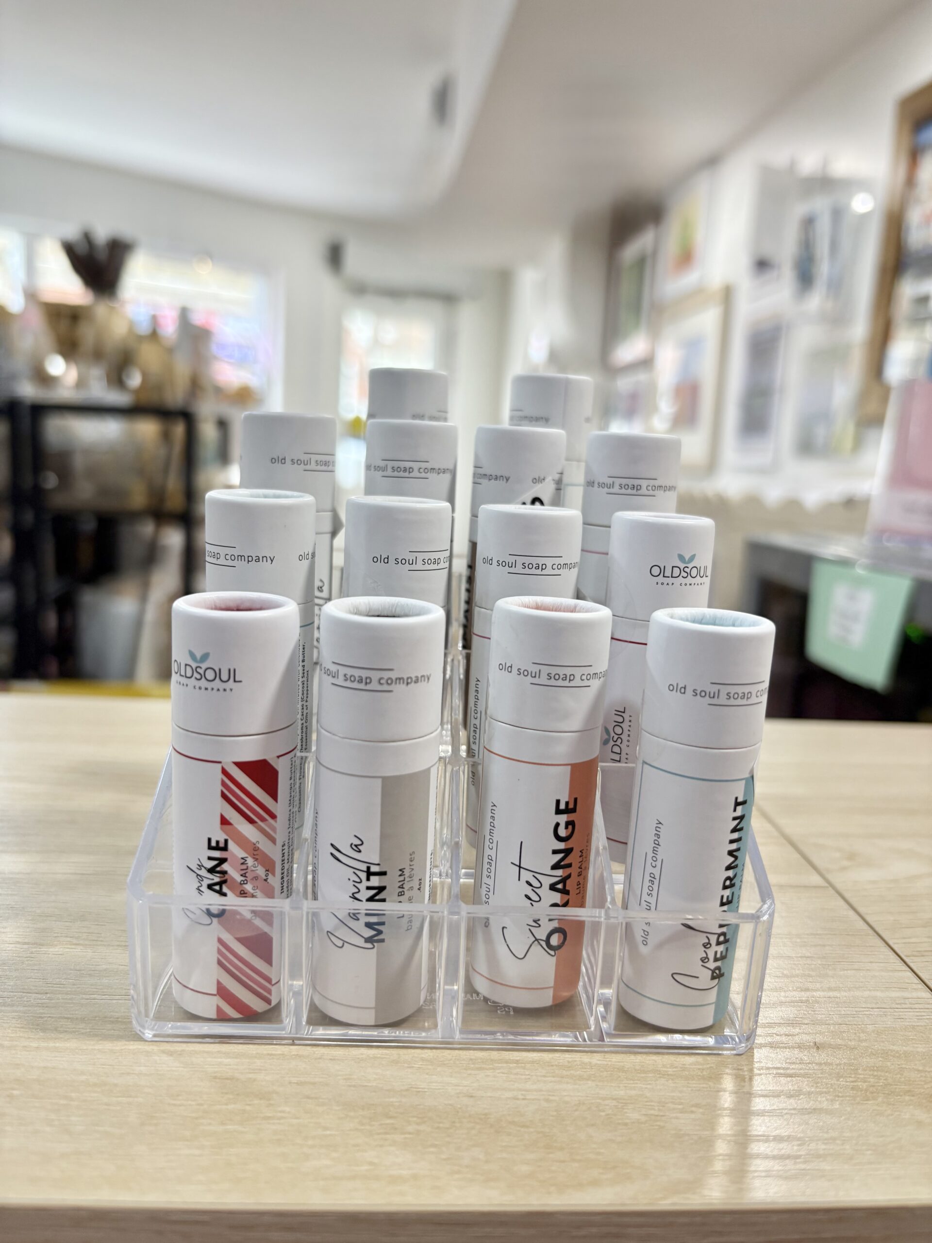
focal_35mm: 26
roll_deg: -3.6
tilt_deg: -9.7
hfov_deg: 53.1
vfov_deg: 67.3
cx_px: 466
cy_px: 622
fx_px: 933
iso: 125
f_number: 1.6
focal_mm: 5.96
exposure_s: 1/152
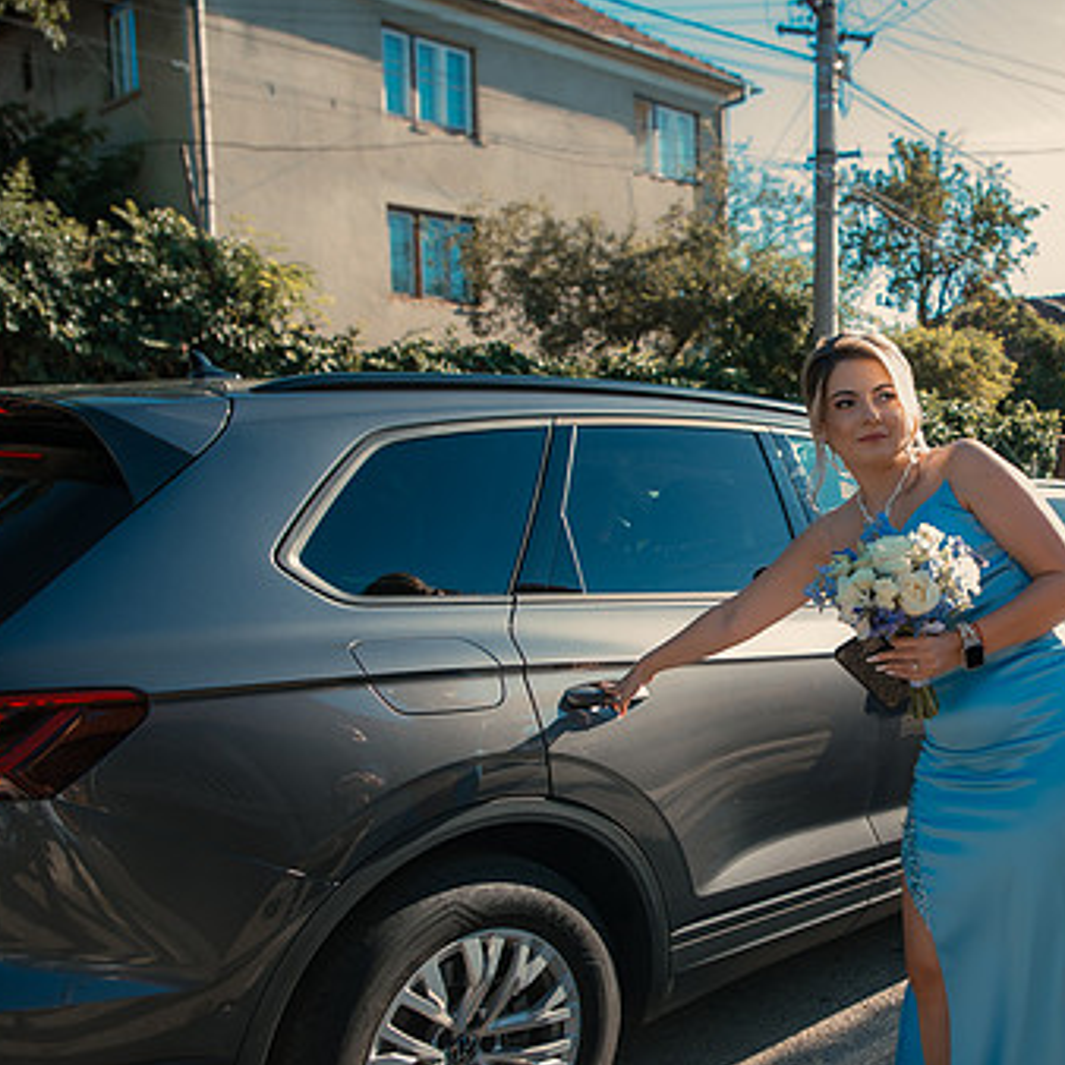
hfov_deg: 44.7
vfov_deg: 47.2
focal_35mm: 35
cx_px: 866
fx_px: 1218
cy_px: 567
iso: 100
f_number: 3.5
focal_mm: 24
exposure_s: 1/125
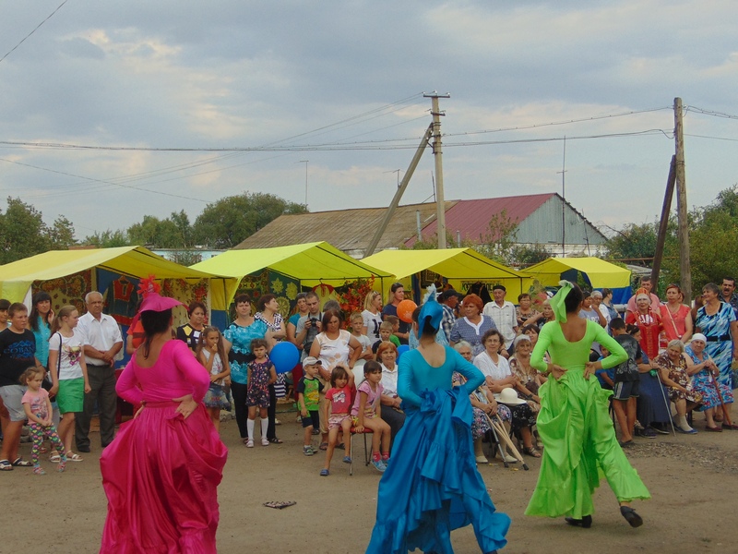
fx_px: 981
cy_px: 277
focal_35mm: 46
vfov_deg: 31.5
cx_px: 369
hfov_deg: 41.2
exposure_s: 1/500
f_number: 3.3
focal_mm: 7.6
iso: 80
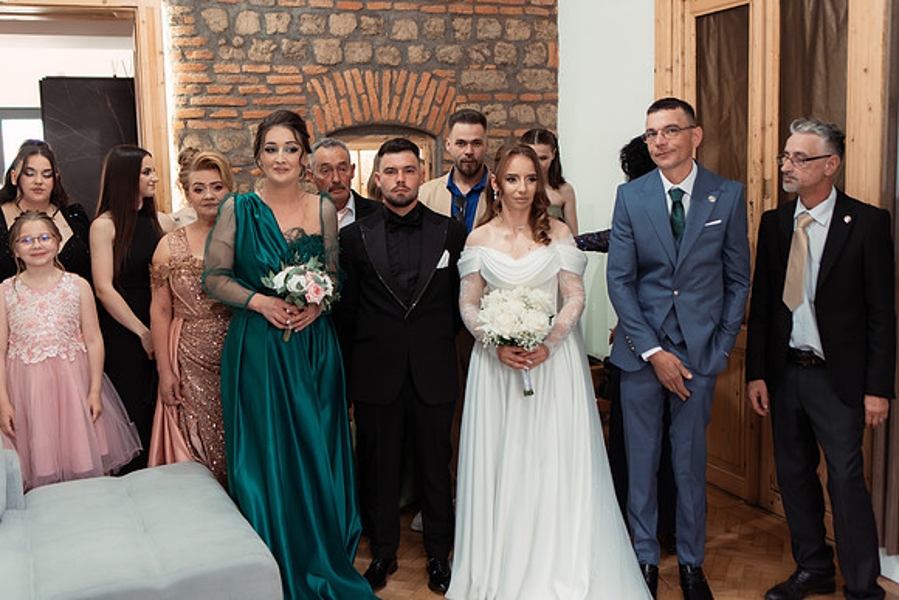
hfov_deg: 51.5
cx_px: 479
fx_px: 931
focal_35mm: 37
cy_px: 280
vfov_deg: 35.7
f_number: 2
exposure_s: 1/320
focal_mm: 35
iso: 1600
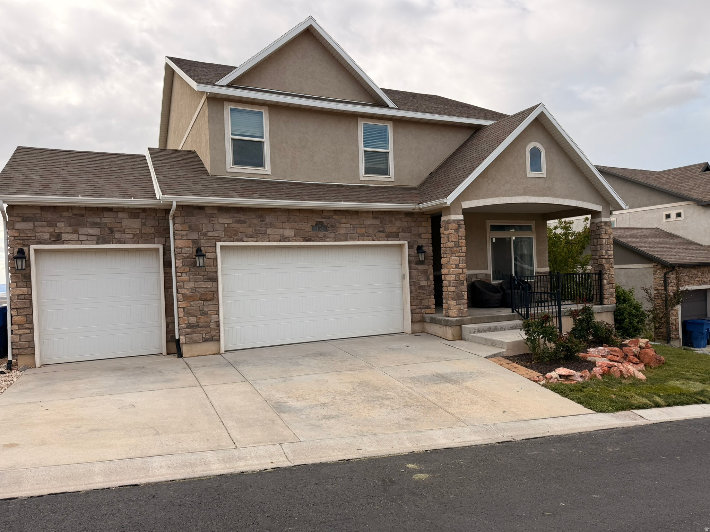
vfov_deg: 56.8
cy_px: 266
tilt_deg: -0.1
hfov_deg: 71.6
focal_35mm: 24
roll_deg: +1.9
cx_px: 355
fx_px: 492
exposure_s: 1/3759
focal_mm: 6.76
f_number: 1.78
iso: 100
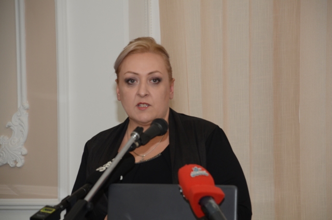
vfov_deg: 8.7
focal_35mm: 158
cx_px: 166
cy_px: 110
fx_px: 1450
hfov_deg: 13.1
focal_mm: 105
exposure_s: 1/50
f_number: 5.6
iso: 400
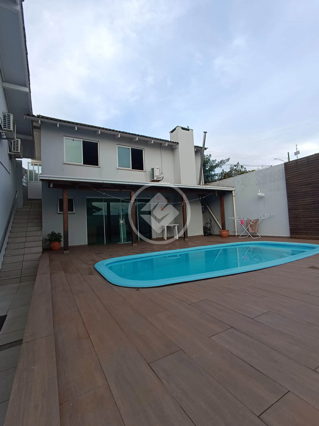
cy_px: 213
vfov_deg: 94.5
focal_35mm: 16
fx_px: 197
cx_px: 160
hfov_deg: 78.1
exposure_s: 1/147
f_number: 2.2
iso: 50
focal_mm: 1.66
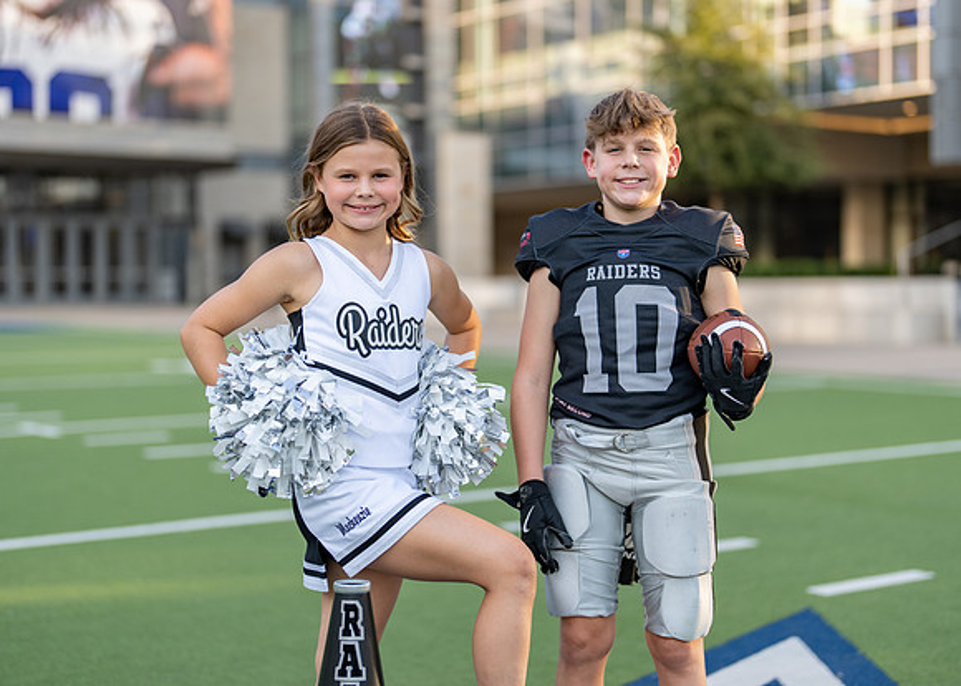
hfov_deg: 32.5
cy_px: 334
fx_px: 1651
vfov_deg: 23.5
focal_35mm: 60
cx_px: 489
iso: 100
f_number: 1.2
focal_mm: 50
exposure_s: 1/2000
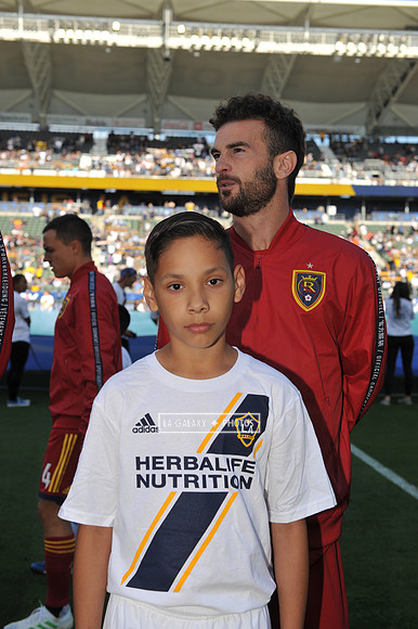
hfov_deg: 27.0
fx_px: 872
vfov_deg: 39.6
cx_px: 209
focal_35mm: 50
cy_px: 314
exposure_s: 1/800
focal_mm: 50
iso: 250
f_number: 6.3
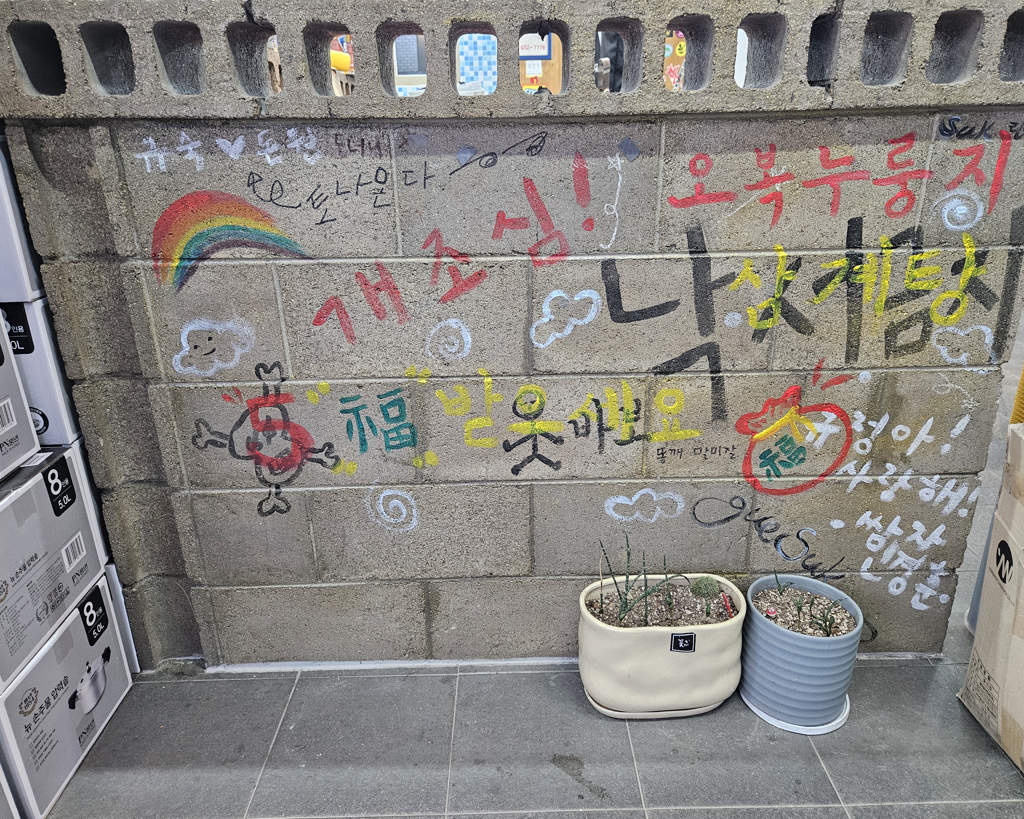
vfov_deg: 58.8
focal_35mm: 24
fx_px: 727
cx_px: 531
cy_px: 409
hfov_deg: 70.3
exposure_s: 1/60
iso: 800
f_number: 1.8
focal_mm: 5.4
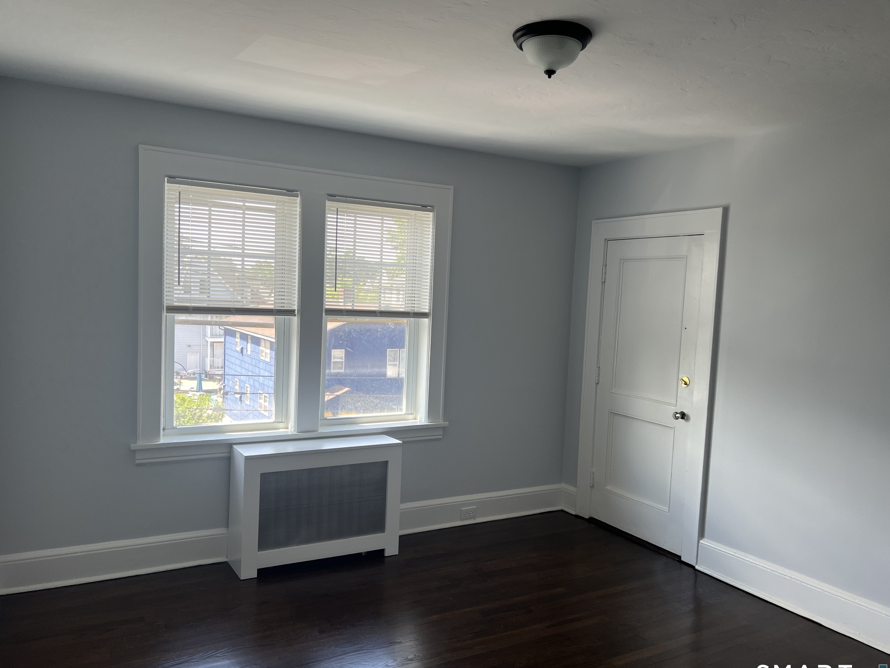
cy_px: 342
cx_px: 432
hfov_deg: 65.3
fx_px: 694
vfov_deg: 51.4
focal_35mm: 27
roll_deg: -2.4
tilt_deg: -4.7
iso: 40
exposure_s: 1/135
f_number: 1.5
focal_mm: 5.7
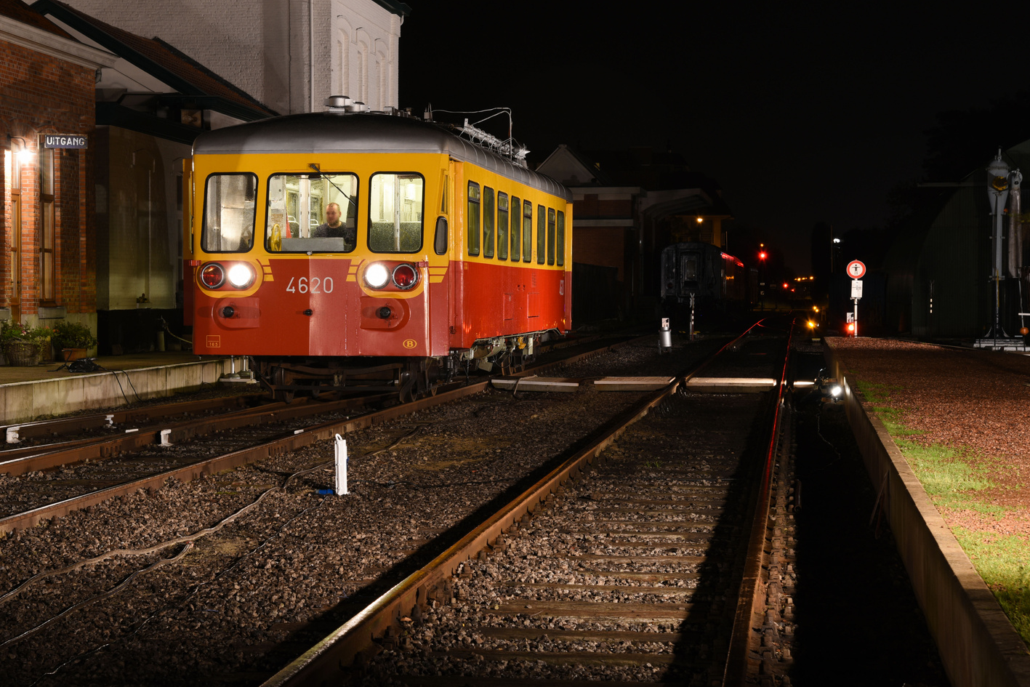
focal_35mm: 84
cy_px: 306
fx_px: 2403
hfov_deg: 24.1
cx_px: 401
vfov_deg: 16.3
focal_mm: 62
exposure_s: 5
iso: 125
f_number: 9
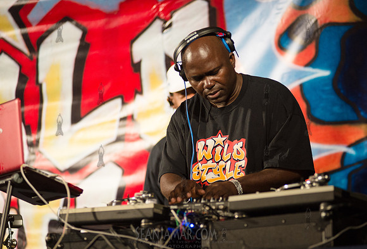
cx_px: 205
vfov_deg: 8.6
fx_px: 1656
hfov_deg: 12.6
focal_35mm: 162
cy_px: 137
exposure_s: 1/1000
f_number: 2.8
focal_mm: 145
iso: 1600
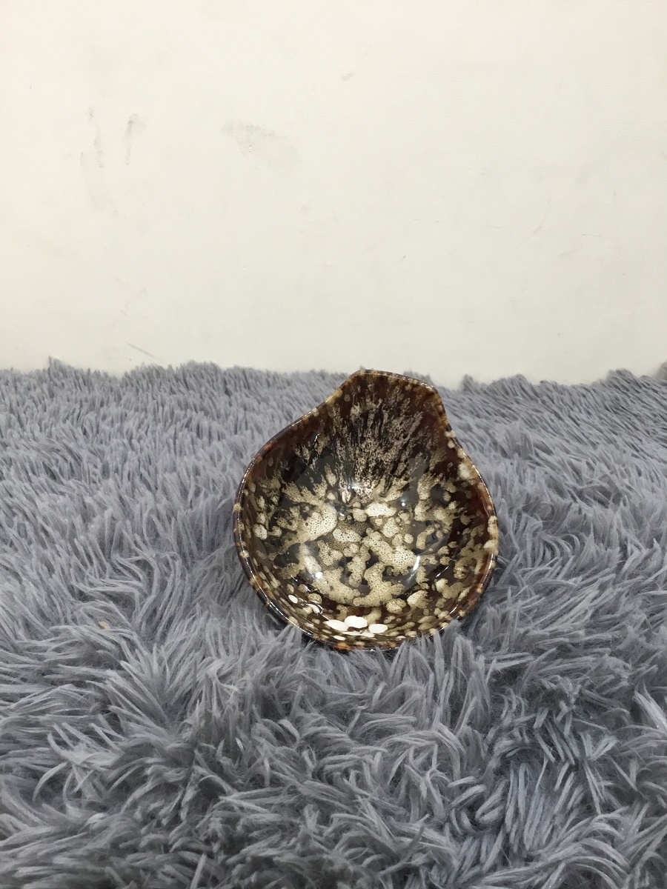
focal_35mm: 31
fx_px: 796
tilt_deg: -22.5
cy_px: 444
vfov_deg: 58.4
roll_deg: +1.0
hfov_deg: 45.4
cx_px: 334
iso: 80
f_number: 2.4
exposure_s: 1/33
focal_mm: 3.3
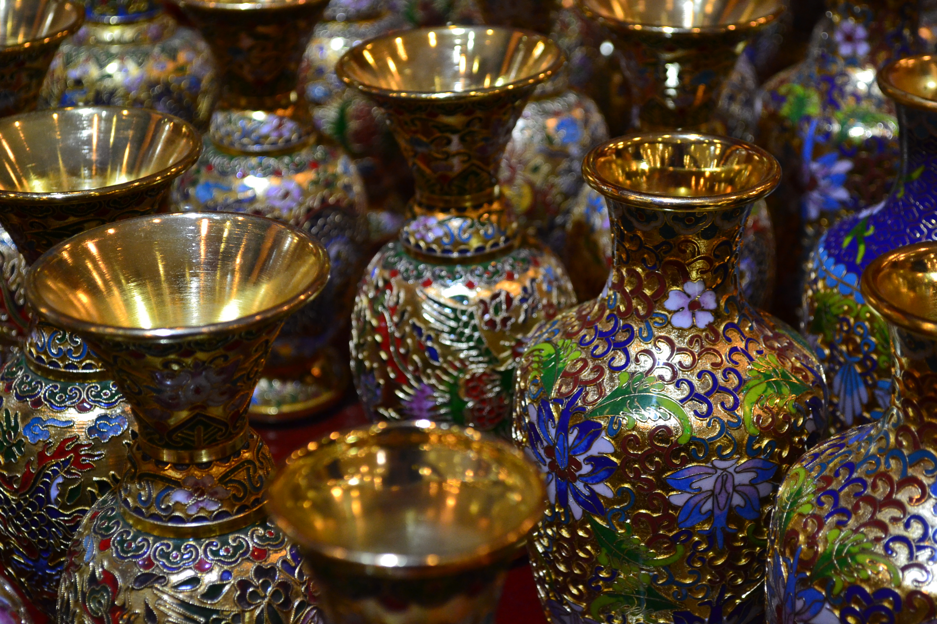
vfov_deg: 18.9
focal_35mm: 72
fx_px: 1874
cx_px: 468
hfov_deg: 28.1
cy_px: 312
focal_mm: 48
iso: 1600
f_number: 5.6
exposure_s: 1/15
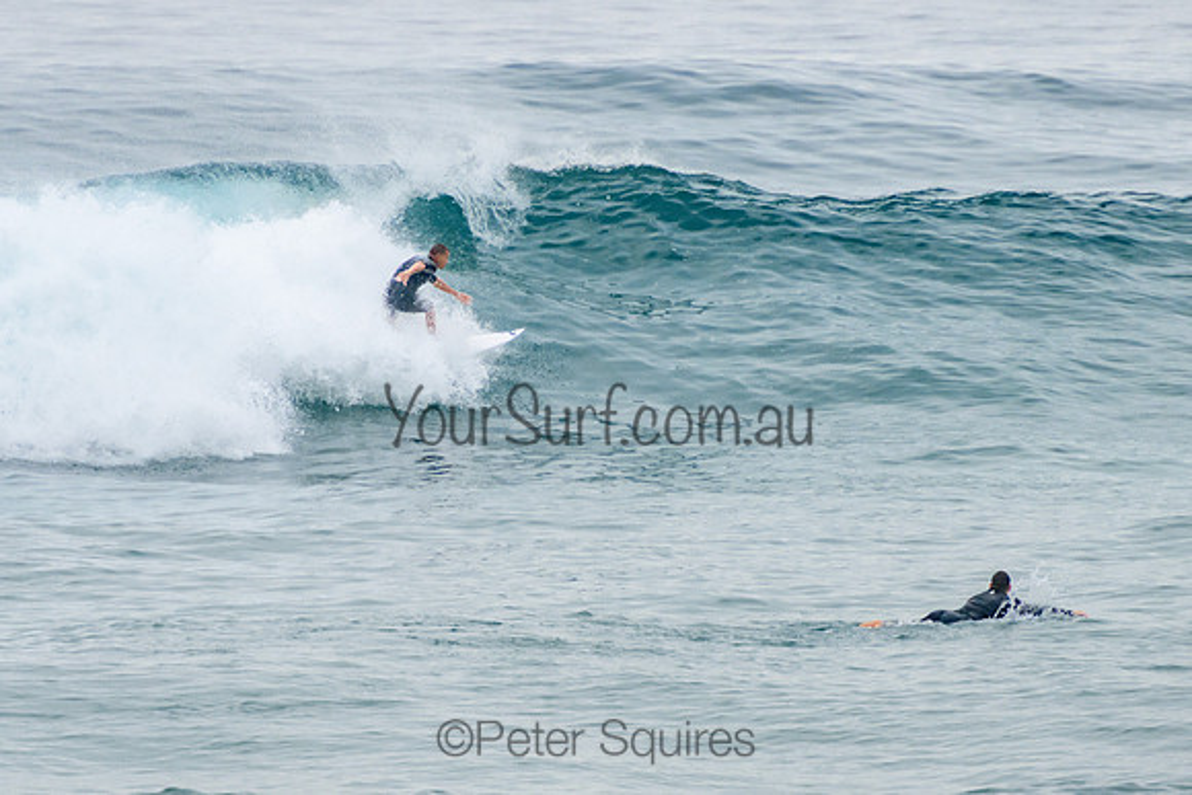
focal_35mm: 549
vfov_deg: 2.5
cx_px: 497
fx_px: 18196
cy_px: 395
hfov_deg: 3.8
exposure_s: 1/1250
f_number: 5.6
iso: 500
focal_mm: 400
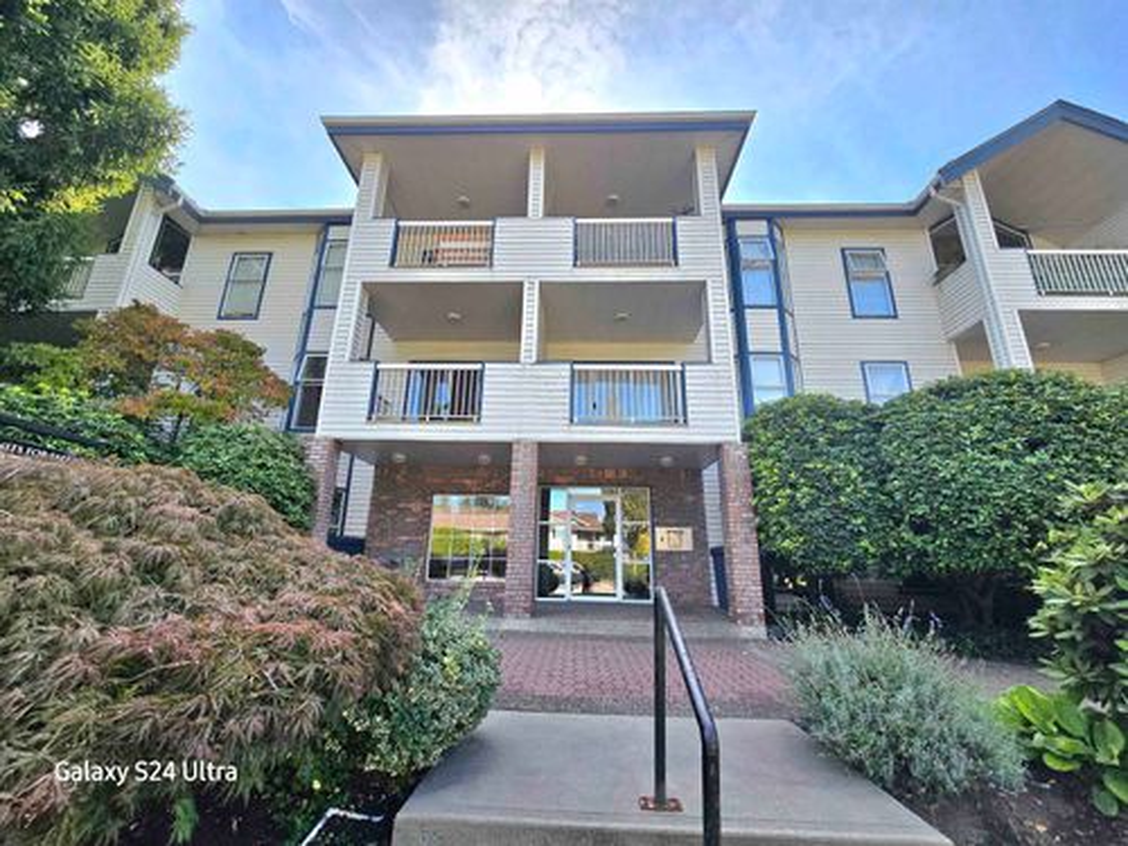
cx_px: 564
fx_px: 424
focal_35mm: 13
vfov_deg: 89.9
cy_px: 423
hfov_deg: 106.2
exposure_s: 1/1000
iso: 50
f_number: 2.2
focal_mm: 2.2
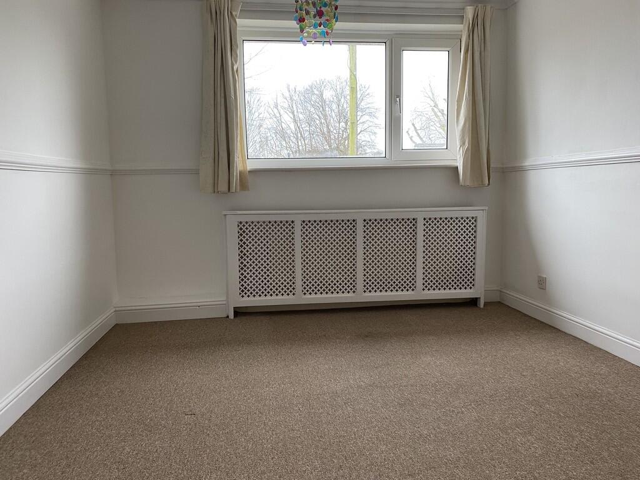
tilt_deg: -7.3
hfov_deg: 67.3
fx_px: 481
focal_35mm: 26
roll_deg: +0.7
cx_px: 320
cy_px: 240
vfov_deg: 53.1
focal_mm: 4.25
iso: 80
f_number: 1.8
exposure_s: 1/50
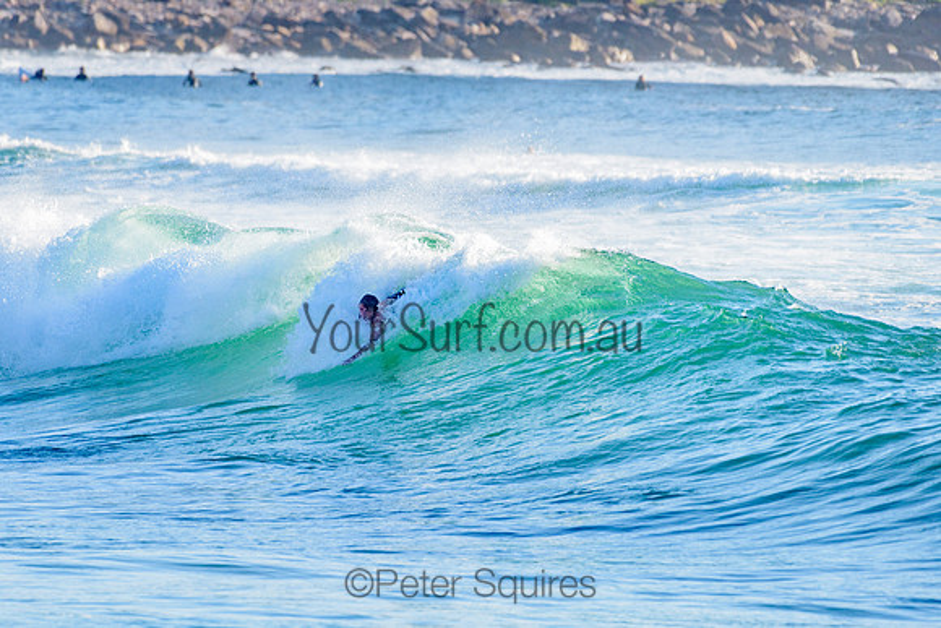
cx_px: 371
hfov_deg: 3.4
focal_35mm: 613
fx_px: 16020
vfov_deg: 2.2
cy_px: 315
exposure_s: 1/2000
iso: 280
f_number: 5.6
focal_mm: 500
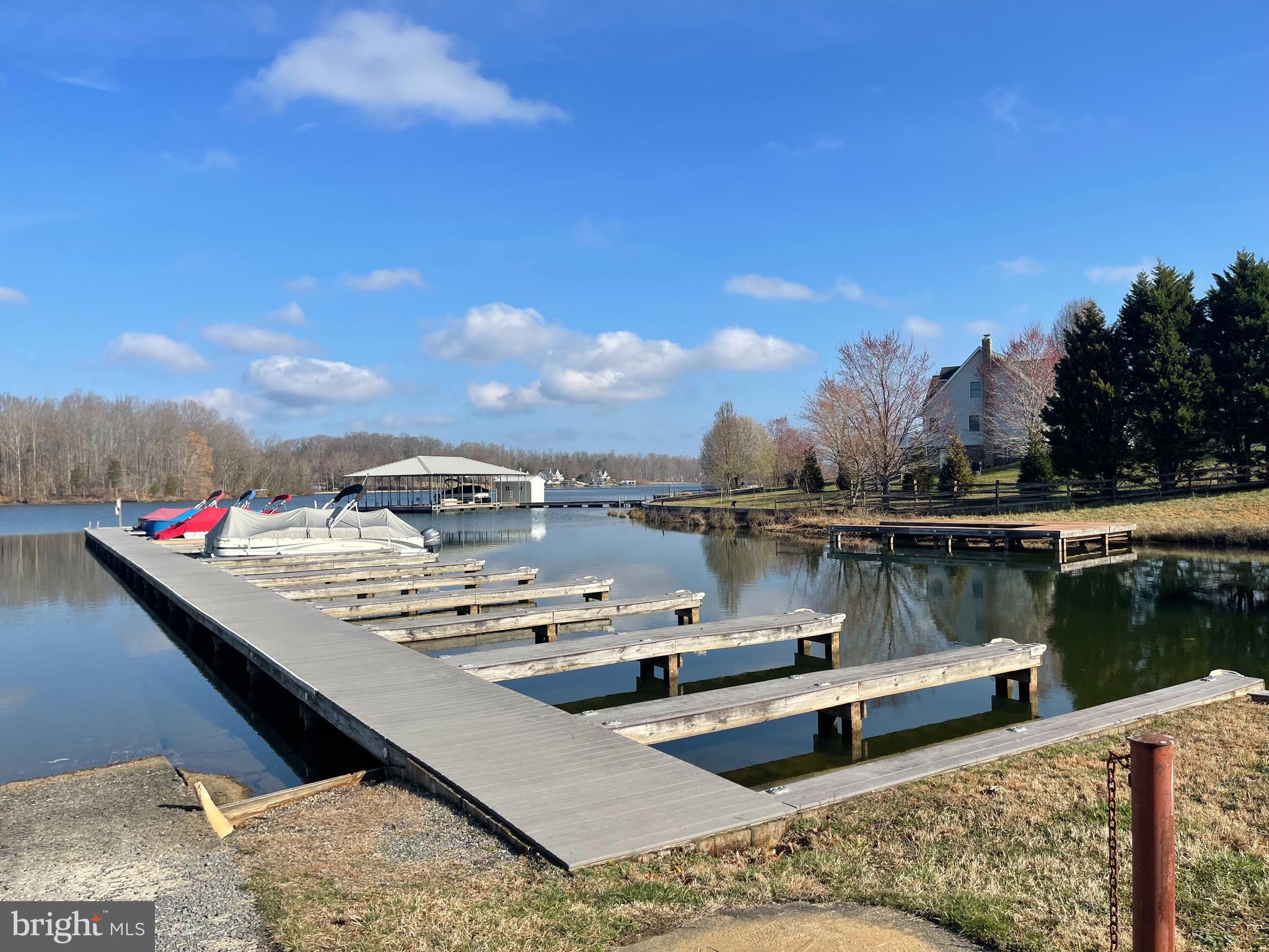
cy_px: 476
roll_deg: +1.5
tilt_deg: -0.6
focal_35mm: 26
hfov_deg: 67.3
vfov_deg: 53.1
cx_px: 634
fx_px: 953
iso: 32
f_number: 1.6
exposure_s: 1/3663
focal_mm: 5.1
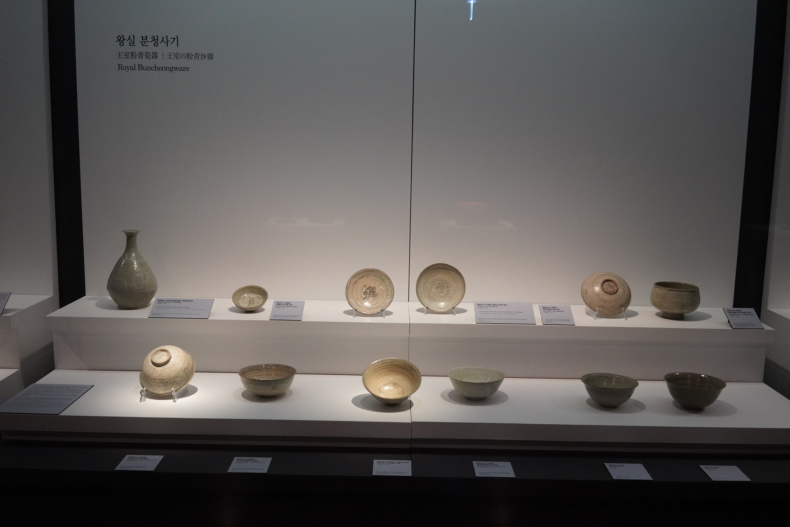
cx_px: 395
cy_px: 264
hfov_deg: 54.4
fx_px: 768
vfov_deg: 37.9
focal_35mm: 35
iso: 6400
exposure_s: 1/80
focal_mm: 35
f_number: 6.3
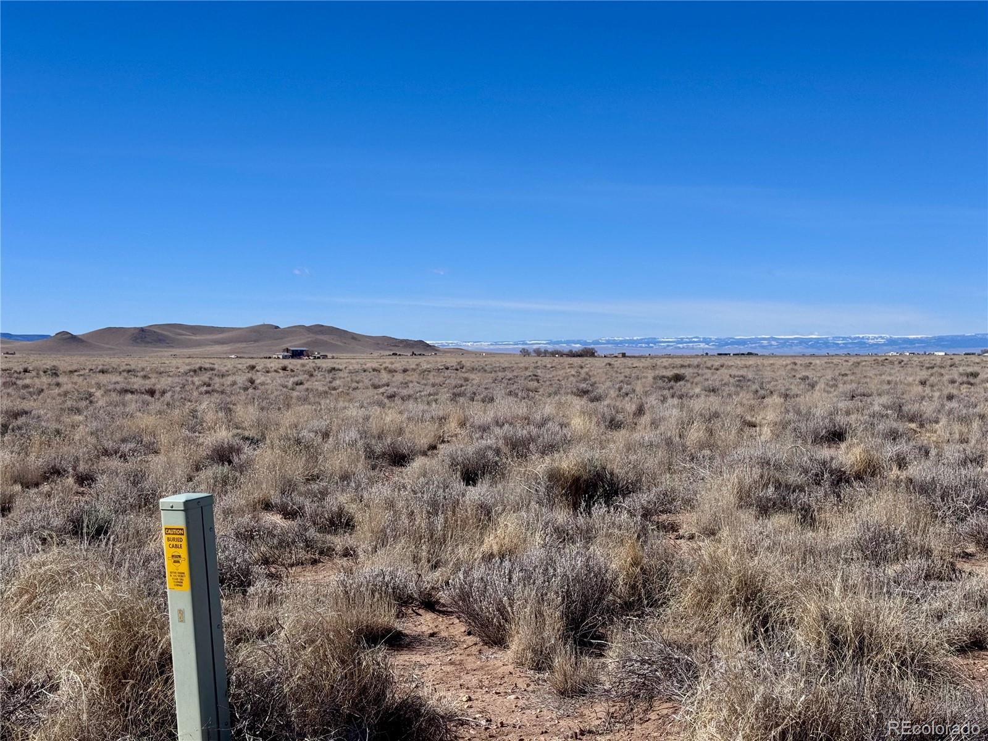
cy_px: 370
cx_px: 494
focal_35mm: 48
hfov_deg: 39.7
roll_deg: -0.3
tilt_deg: -1.1
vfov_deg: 30.3
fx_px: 1370
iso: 64
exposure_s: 1/7937
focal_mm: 6.76
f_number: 1.78
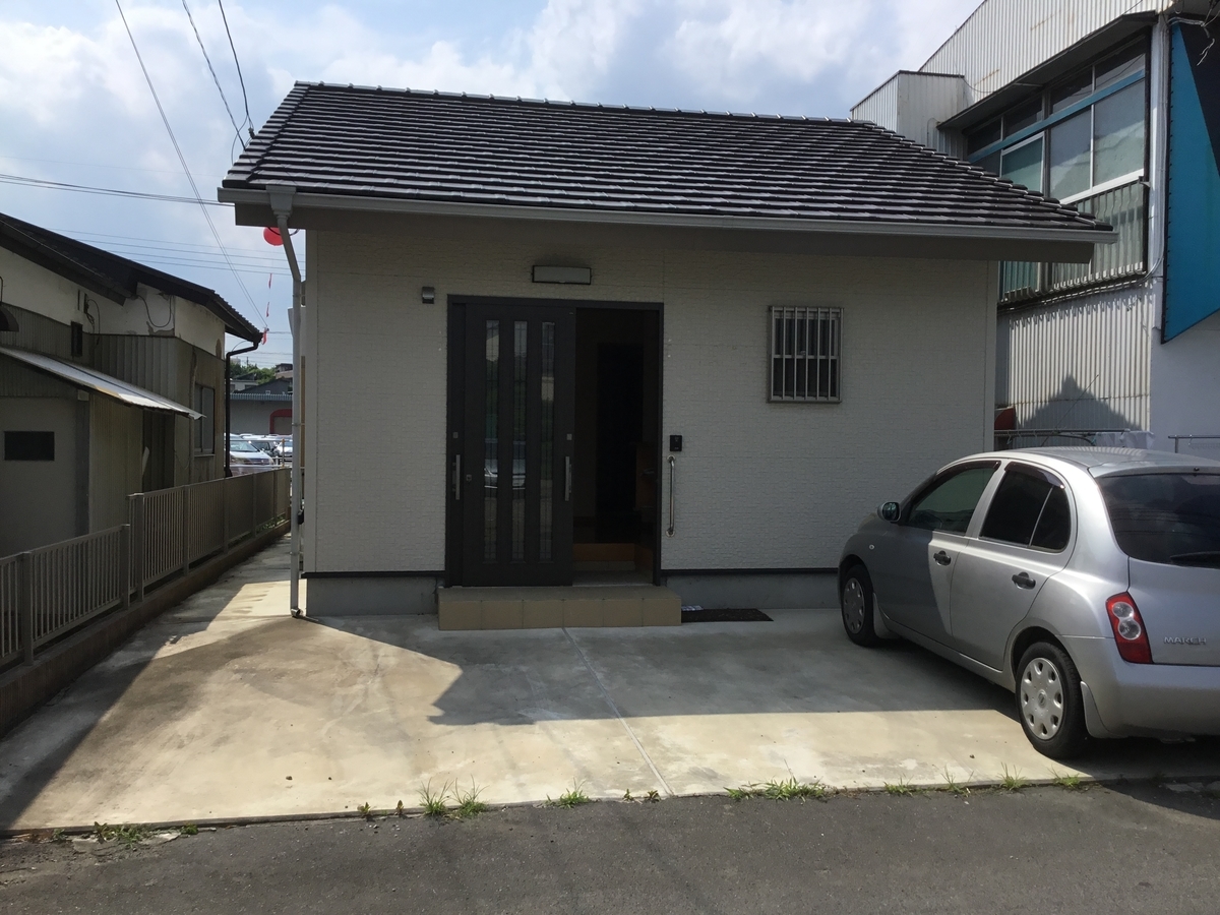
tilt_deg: -1.0
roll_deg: -0.7
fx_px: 1093
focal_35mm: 31
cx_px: 610
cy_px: 458
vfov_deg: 45.4
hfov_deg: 58.4
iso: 25
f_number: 2.4
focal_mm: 3.3
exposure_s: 1/2092
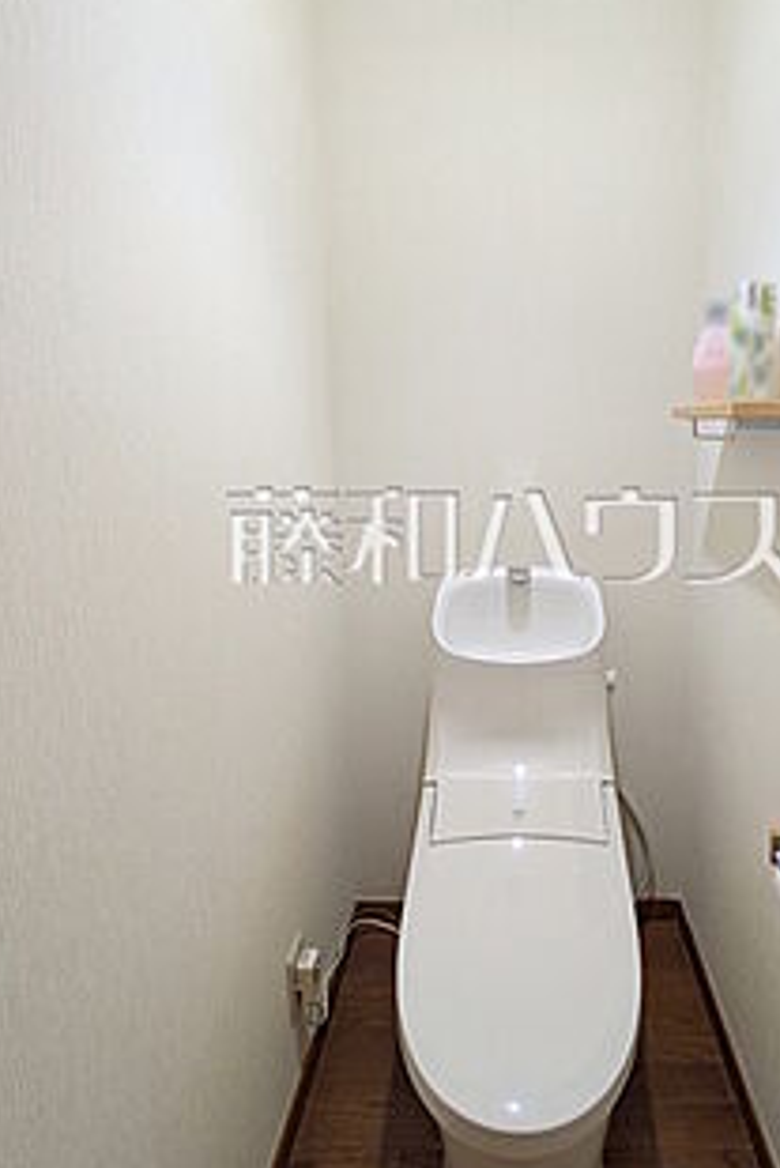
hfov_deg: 60.7
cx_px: 511
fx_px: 649
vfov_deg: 83.8
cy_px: 535
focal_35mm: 20
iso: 111
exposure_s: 1/24
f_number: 2.2
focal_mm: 1.83
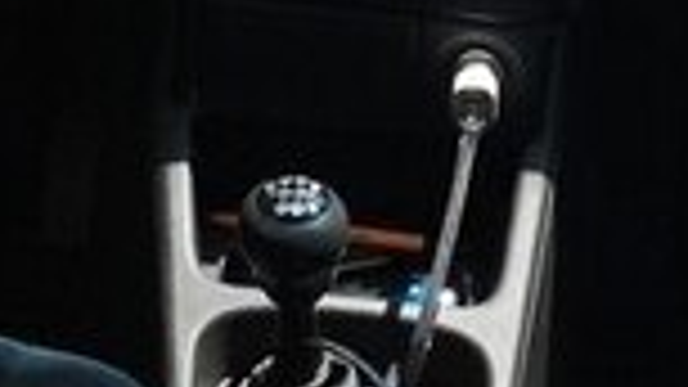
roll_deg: -8.5
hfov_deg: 15.8
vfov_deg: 8.4
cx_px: 360
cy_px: -434
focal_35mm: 136
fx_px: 2481
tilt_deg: -18.4
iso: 25
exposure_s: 1/663
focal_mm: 4.15
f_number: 2.2
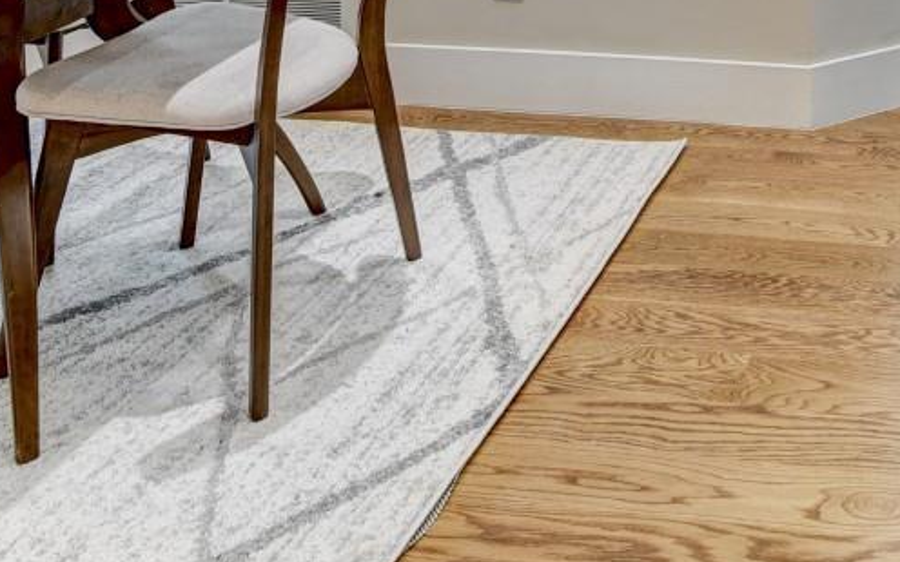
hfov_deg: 25.1
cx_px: 873
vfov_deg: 14.8
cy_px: -392
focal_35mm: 79
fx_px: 1938
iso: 400
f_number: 8
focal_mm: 24
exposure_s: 1/30
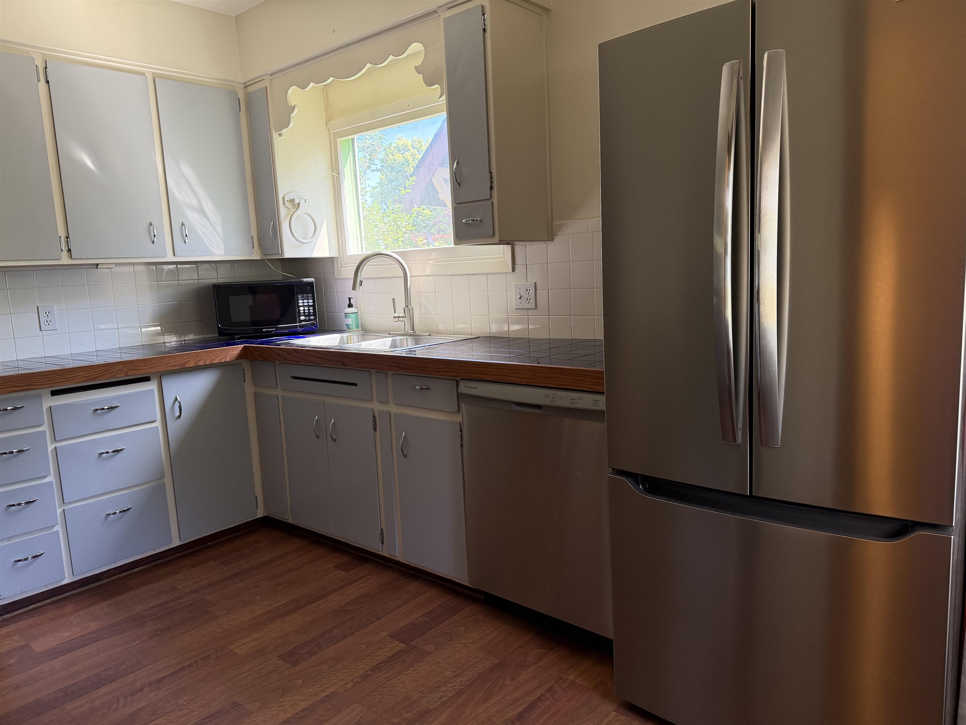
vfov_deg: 56.8
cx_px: 483
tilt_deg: -8.7
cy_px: 362
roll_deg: +2.8
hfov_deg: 71.6
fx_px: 670
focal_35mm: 24
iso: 200
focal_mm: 6.76
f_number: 1.78
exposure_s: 1/153
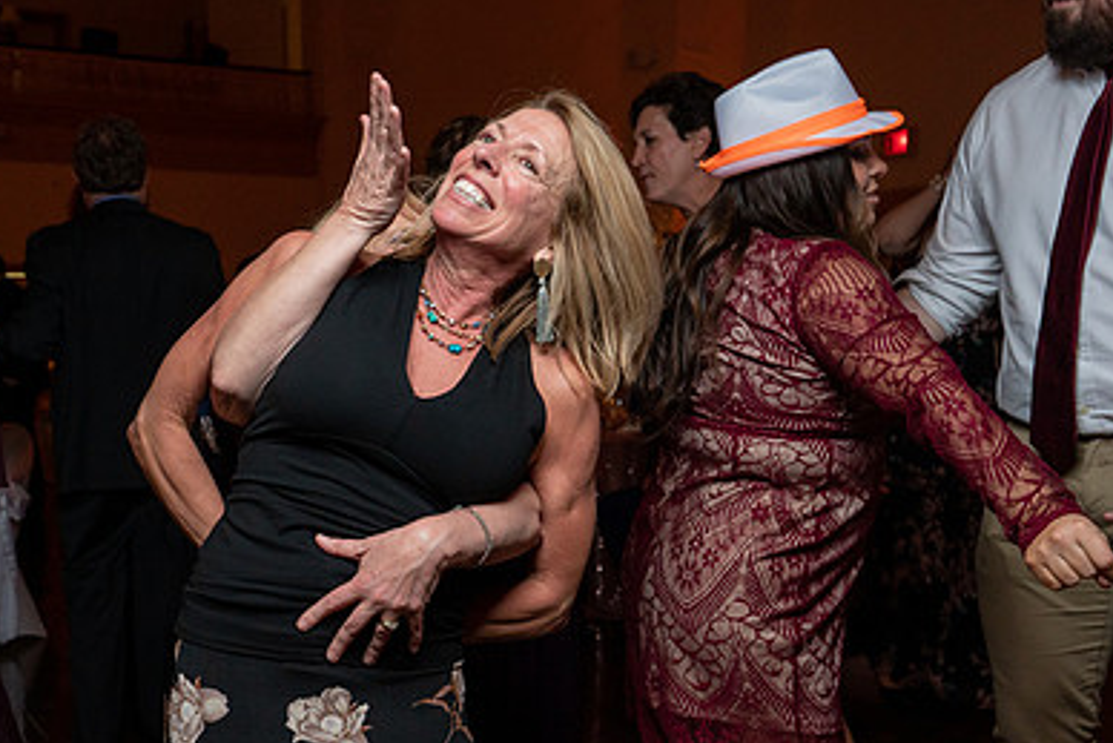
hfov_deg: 47.1
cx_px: 445
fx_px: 1268
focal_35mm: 41
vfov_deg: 32.4
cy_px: 483
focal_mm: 27
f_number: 4
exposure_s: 1/200
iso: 2000
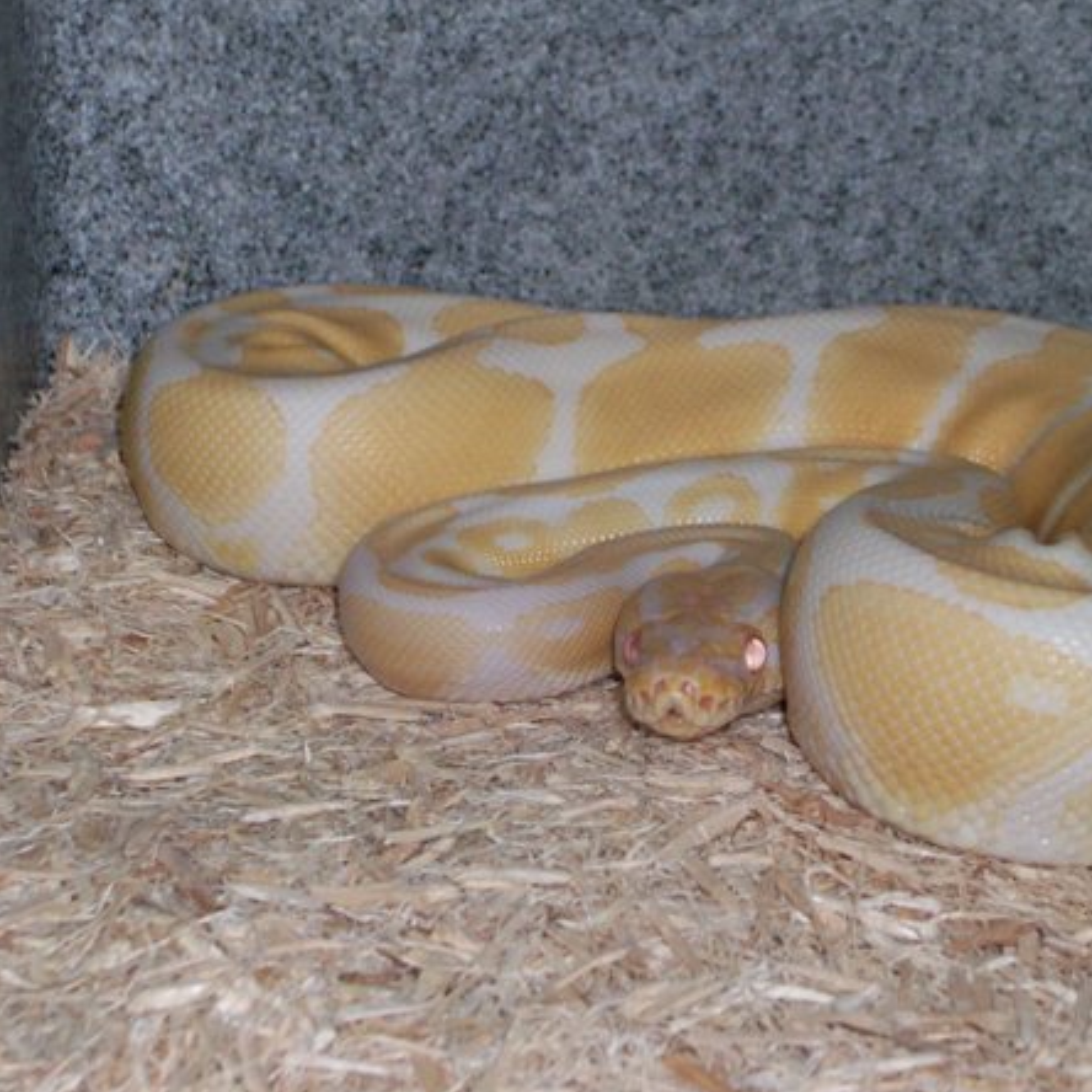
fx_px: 4640
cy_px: 507
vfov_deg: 13.4
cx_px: 662
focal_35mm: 130
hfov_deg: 13.4
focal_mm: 17.1
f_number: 5.1
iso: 160
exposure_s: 1/90.1
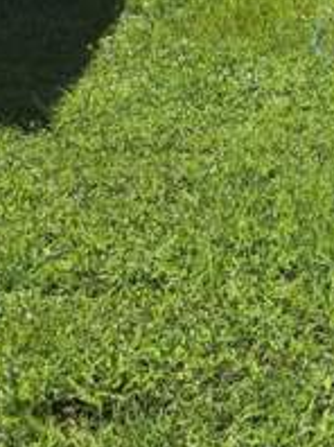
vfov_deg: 15.7
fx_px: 1599
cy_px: 29
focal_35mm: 124
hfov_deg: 10.6
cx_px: 729
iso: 80
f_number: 1.7
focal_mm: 6.3
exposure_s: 1/7944
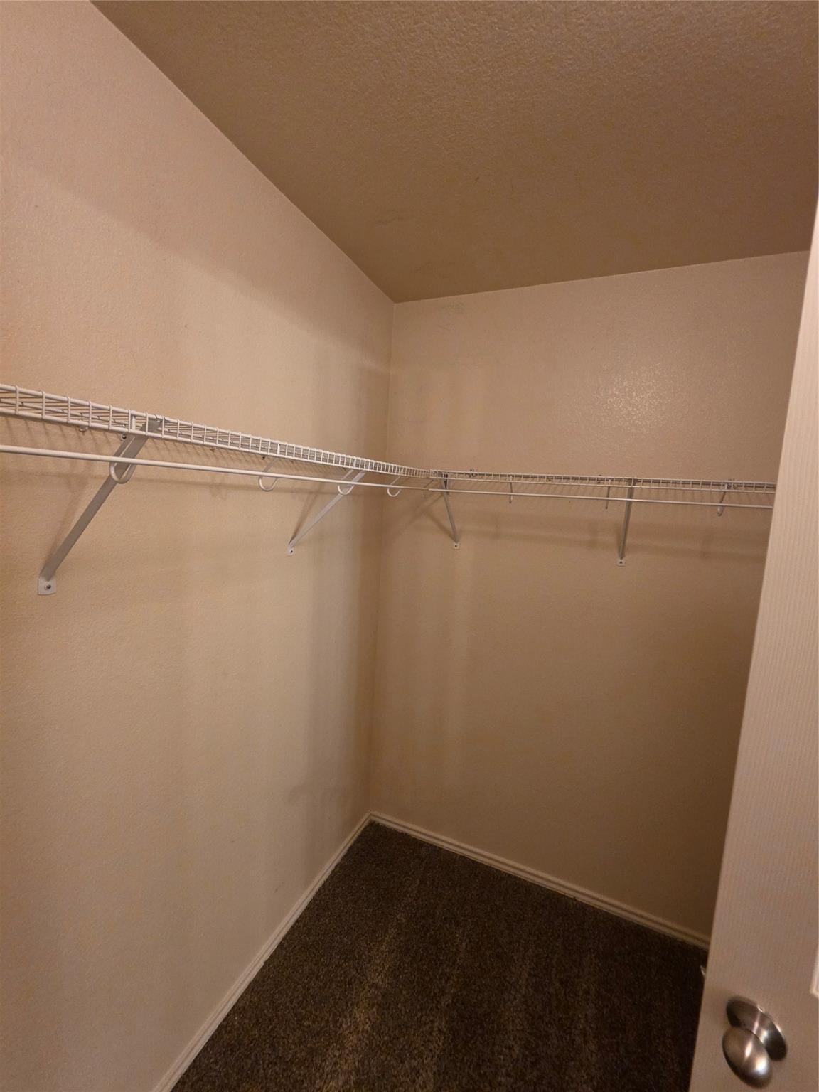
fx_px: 410
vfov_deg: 106.2
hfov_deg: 89.9
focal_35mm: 13
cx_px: 410
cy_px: 546
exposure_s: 1/60
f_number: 1.9
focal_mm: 2.2
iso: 400
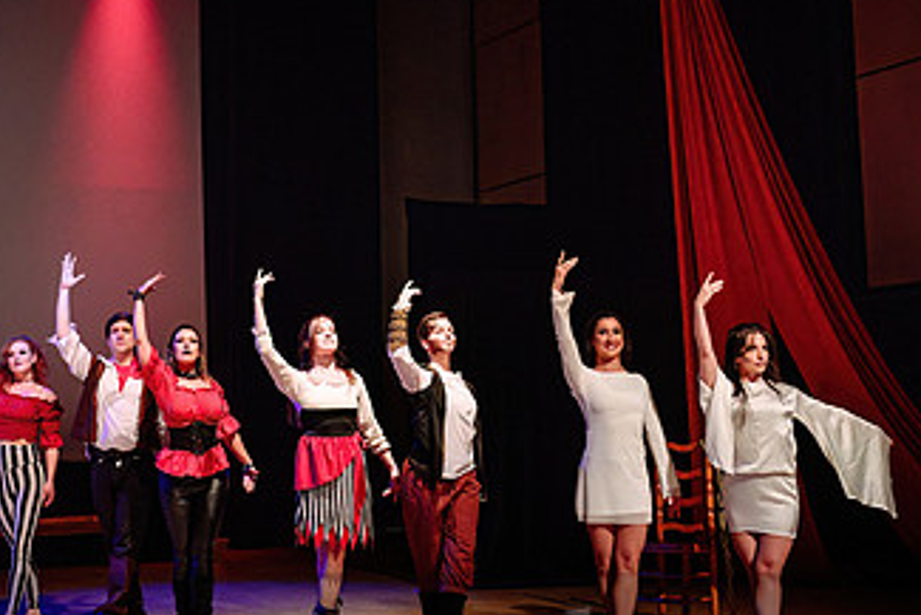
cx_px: 378
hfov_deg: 35.5
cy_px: 271
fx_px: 1433
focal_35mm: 56
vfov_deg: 24.2
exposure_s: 1/250
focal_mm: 24
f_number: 4
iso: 2000
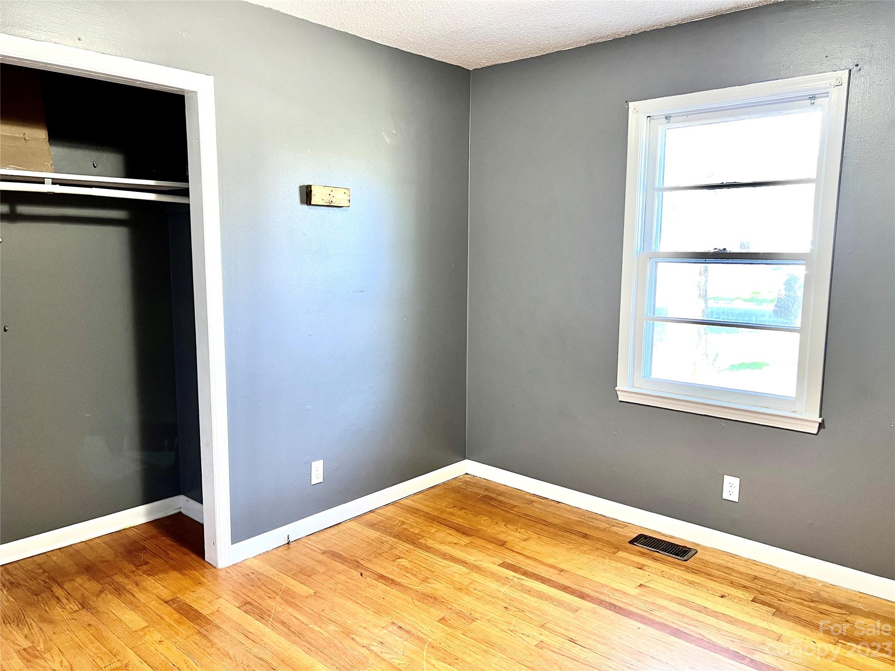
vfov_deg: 53.1
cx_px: 448
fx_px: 672
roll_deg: -0.4
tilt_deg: -8.5
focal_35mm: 26
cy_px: 336
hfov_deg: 67.3
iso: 125
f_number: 1.5
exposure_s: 1/60
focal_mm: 5.7
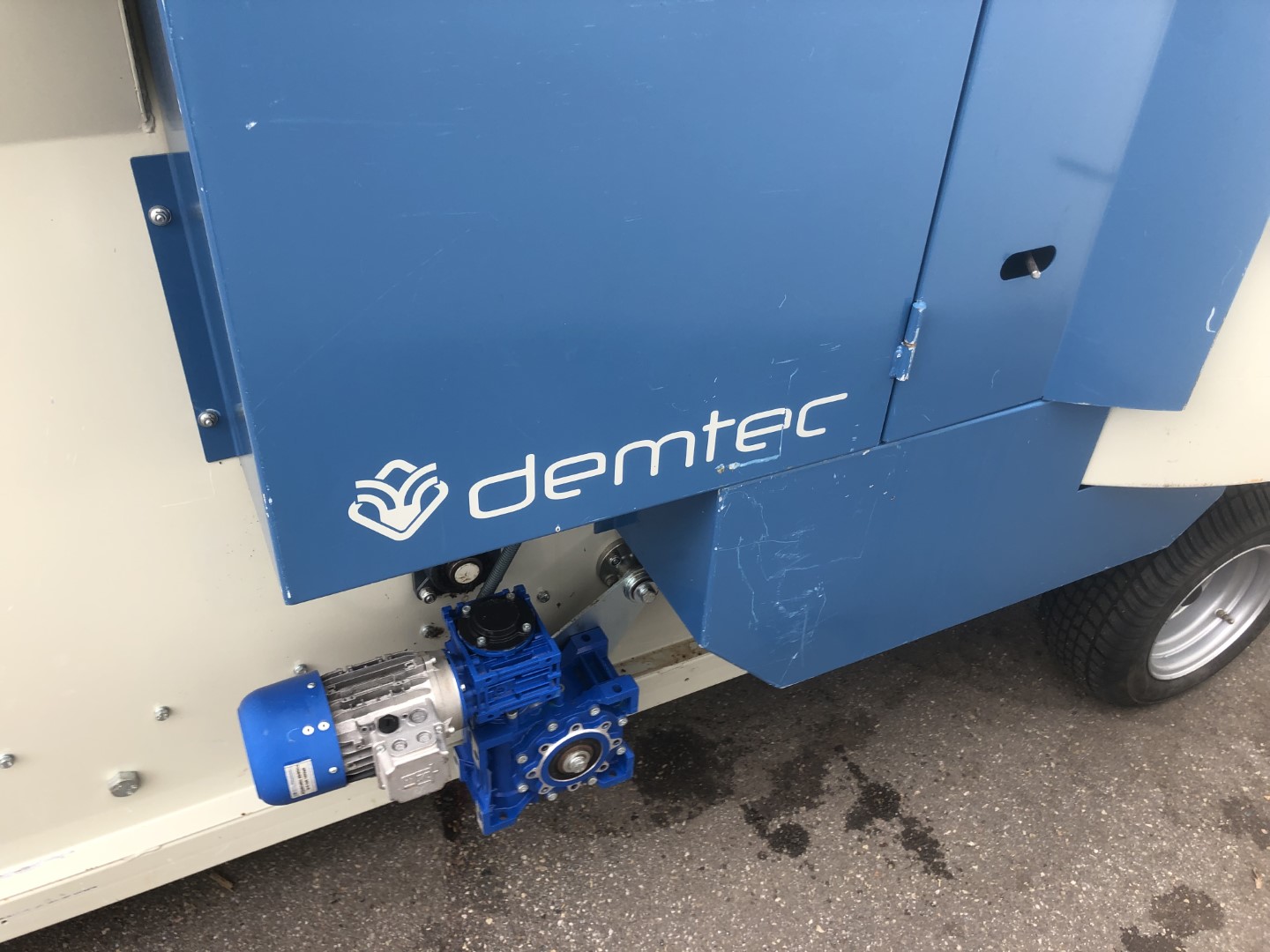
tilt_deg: -36.5
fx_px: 1027
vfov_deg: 49.7
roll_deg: -1.6
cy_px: 476
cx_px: 635
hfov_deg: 63.4
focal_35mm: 28
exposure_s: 1/120
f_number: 1.8
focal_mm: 4
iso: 32
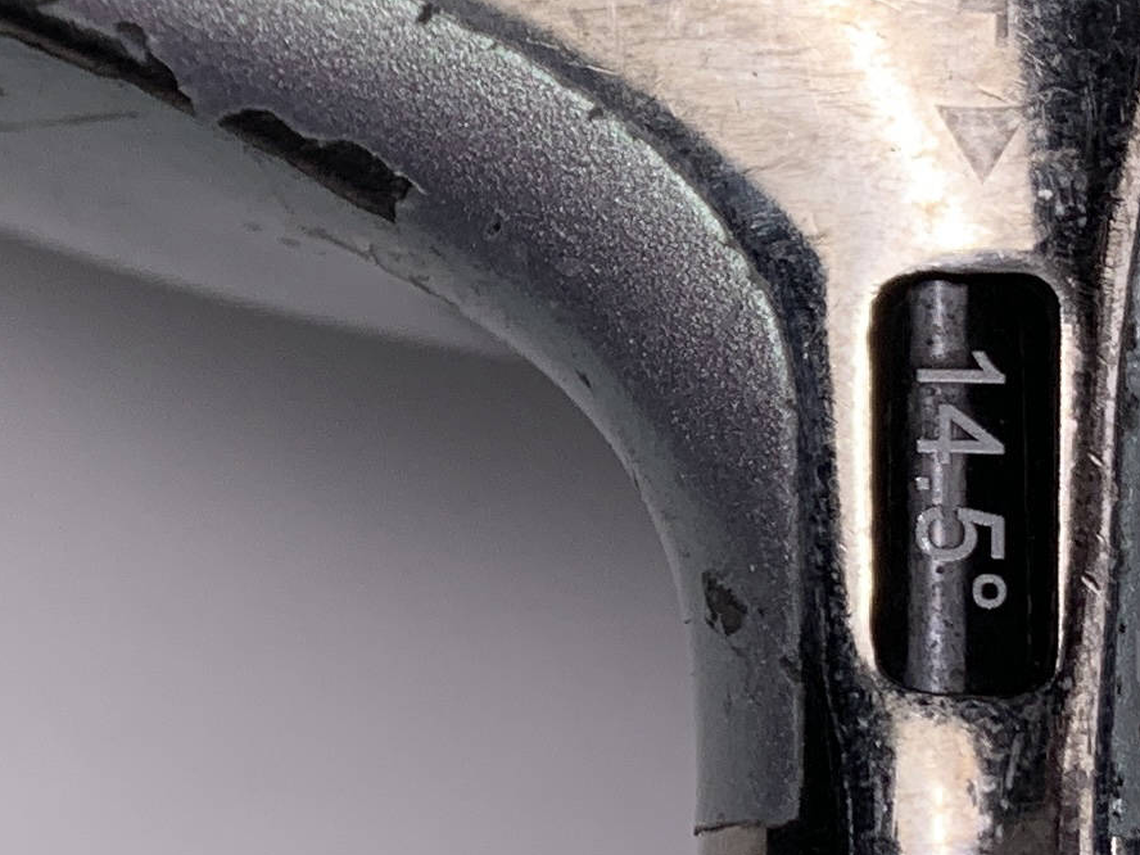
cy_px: 377
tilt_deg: -74.4
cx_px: 100
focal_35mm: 118
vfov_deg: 12.6
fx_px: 3886
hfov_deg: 16.5
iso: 25
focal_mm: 4.25
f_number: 1.8
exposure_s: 1/561
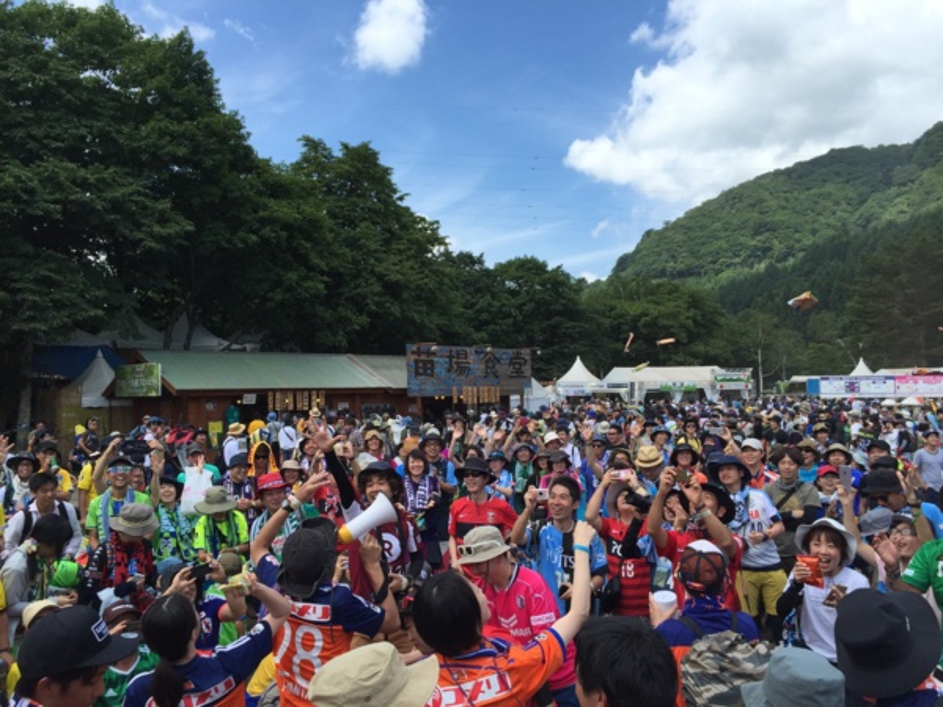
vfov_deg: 48.2
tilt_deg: +1.3
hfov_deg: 61.7
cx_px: 472
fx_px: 790
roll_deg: -0.4
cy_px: 354
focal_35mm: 29
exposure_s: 1/1582
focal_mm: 4.15
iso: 32
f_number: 2.2
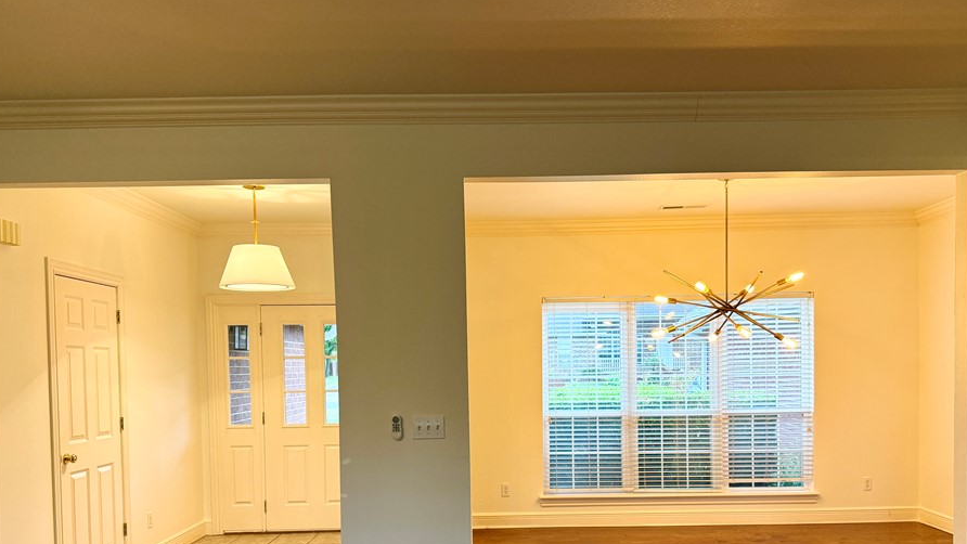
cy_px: 393
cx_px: 505
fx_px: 769
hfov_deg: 64.3
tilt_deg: -0.8
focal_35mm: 30
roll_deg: +1.0
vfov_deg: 38.2
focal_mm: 6.76
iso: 200
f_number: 1.78
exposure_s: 1/120
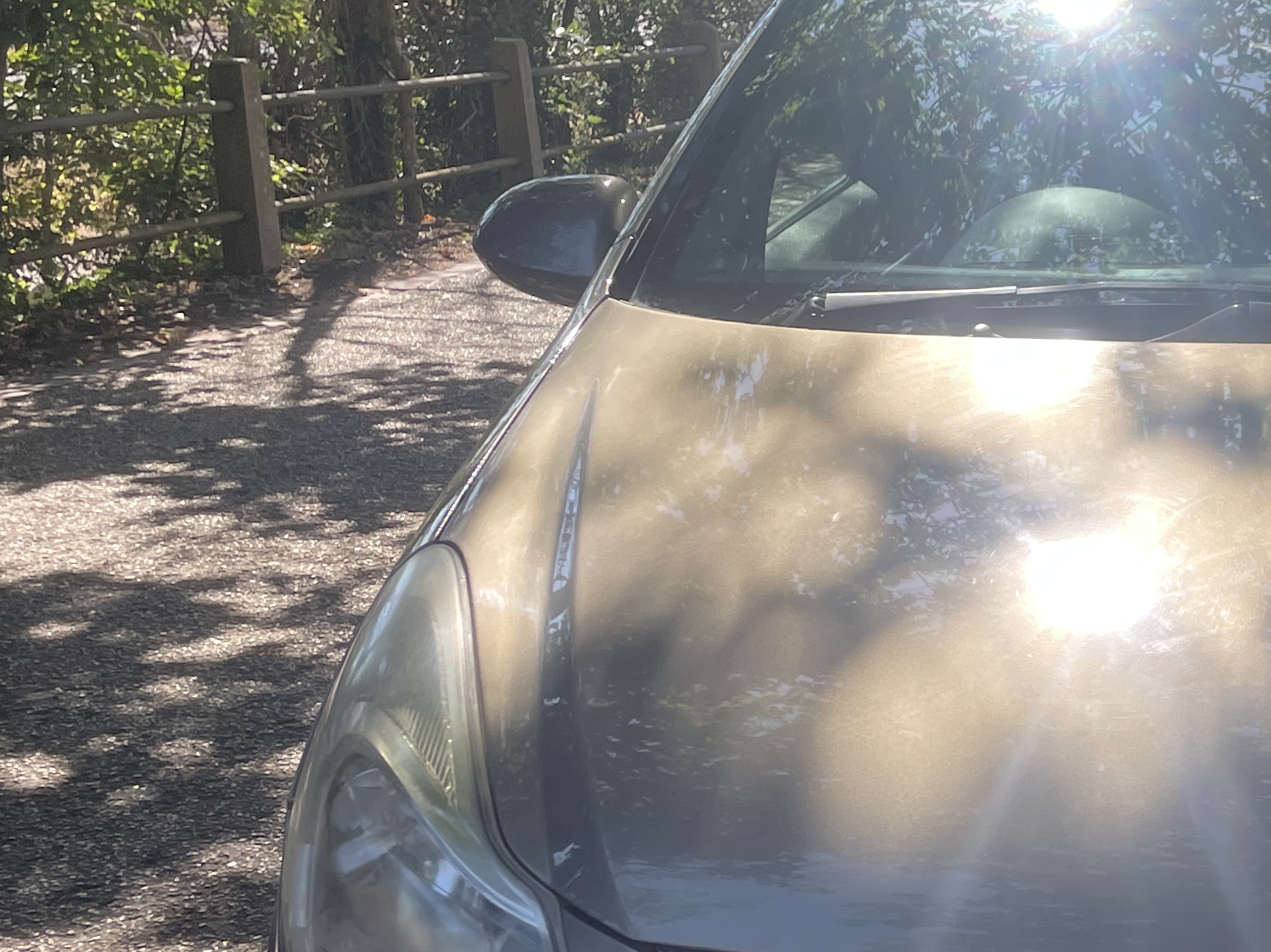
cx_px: 1509
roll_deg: -2.7
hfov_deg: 25.1
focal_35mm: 70
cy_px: 726
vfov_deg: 20.8
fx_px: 2570
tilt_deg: -14.8
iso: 32
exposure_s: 1/711
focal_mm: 4.2
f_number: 1.6
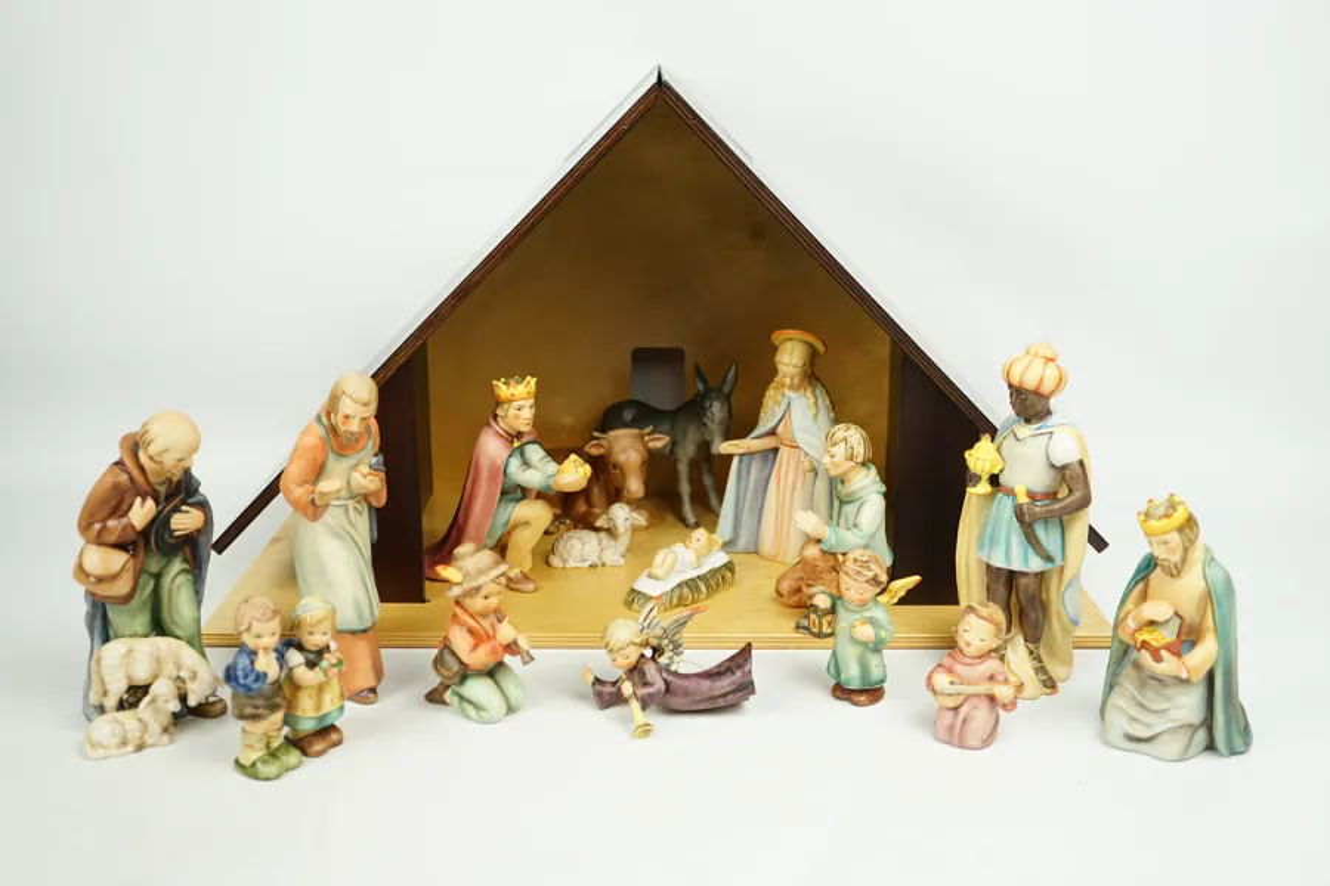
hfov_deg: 51.9
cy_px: 443
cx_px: 665
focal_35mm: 37
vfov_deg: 35.9
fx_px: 1367
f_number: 4
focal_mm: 37
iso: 160
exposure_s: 1/60
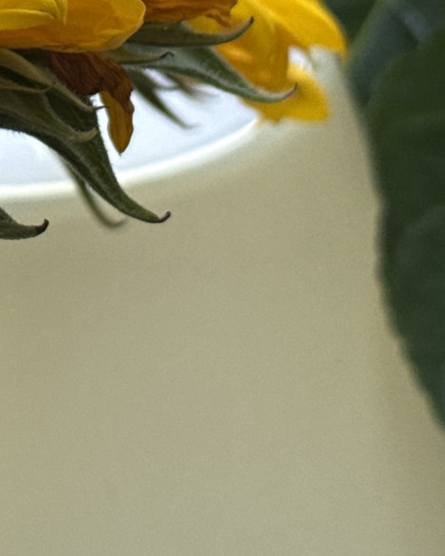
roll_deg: +1.4
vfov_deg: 11.7
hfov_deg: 9.4
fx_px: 2649
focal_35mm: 161
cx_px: -146
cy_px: -120
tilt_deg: -23.5
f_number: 1.78
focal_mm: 6.76
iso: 160
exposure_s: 1/139
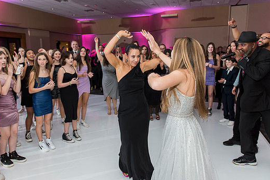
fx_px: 202
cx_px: 121
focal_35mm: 27
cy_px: 81
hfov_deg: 67.2
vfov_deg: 47.9
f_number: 4
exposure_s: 1/100
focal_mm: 24
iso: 1250
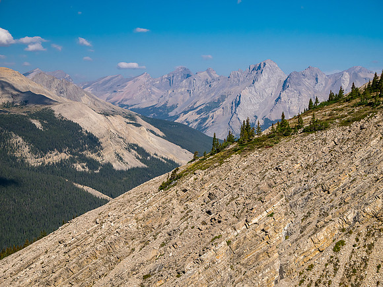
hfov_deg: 30.3
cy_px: 144
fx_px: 708
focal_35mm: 64
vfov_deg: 22.9
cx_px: 192
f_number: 8
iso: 200
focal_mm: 32
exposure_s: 1/400
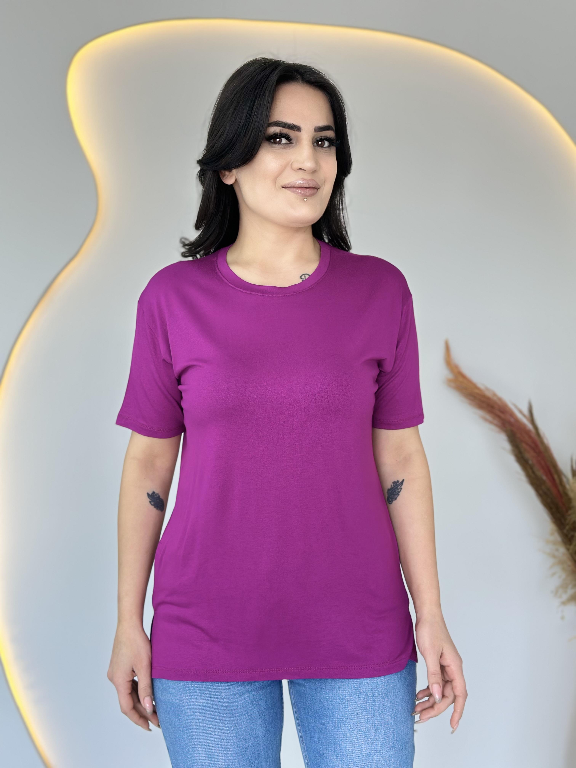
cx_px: 288
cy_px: 384
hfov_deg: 30.3
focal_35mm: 48
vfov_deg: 39.7
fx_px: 1065
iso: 64
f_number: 1.78
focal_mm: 6.86
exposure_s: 1/129
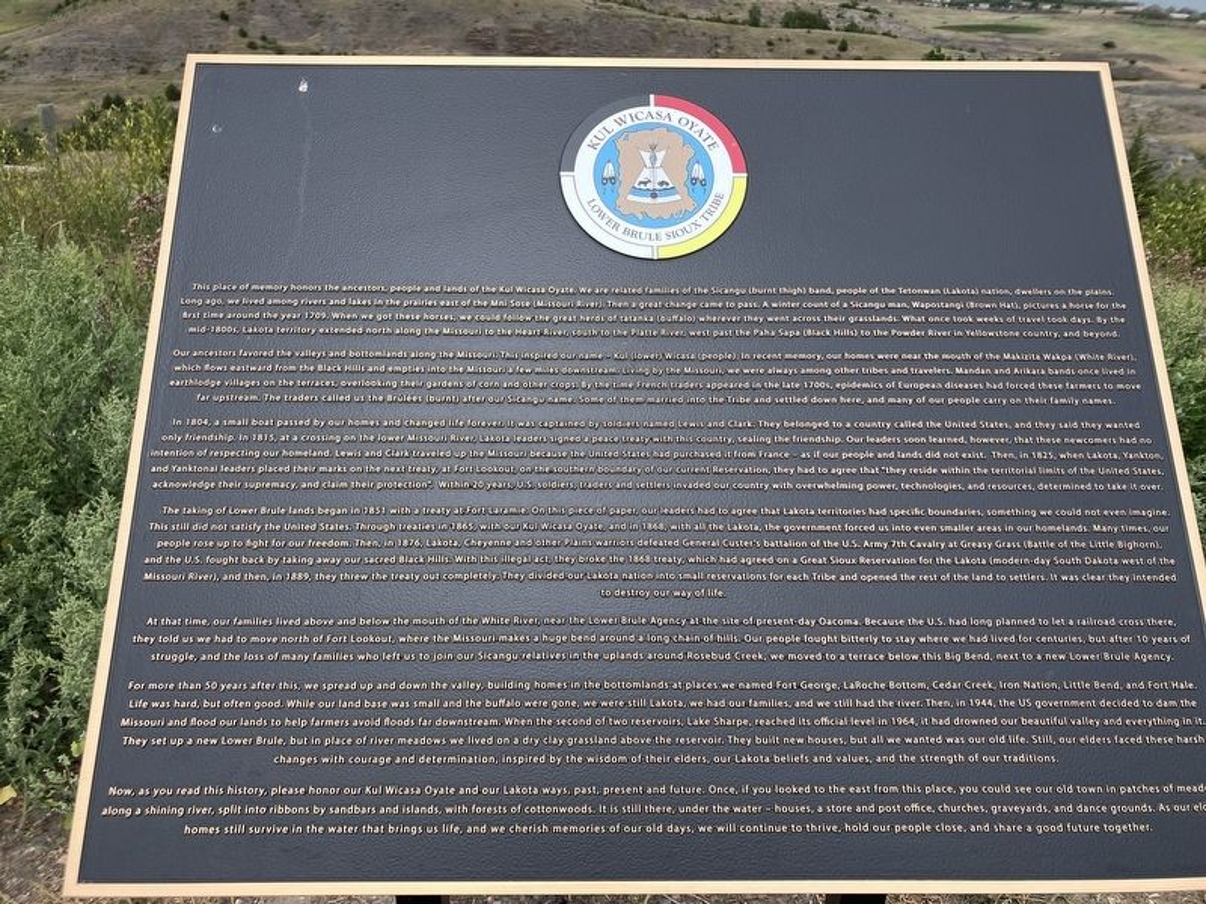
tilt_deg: -27.5
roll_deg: -0.7
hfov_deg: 63.4
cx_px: 603
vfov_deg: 49.7
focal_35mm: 28
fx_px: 976
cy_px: 452
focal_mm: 3.99
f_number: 1.8
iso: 32
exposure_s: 1/1736
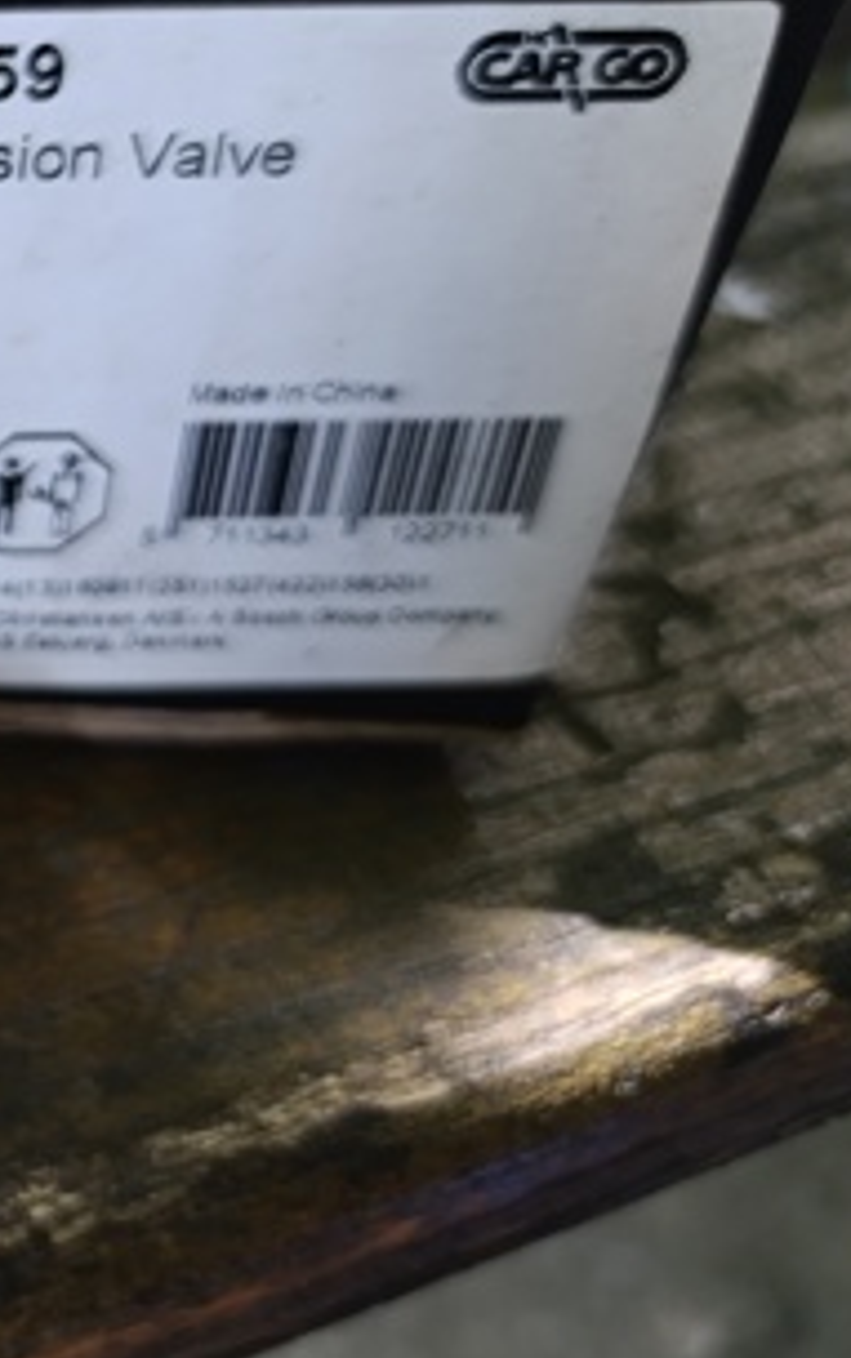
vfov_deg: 38.9
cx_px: -519
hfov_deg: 20.6
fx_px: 1890
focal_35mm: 51
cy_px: 401
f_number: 1.6
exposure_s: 1/100
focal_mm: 6.14
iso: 400
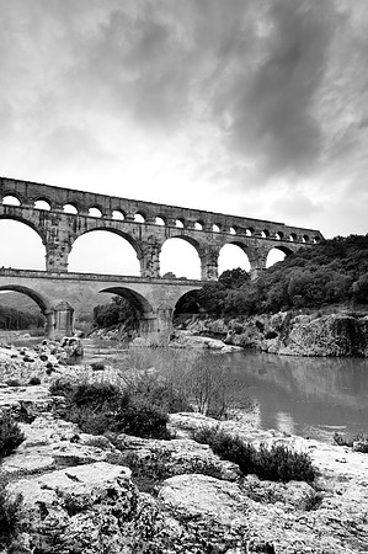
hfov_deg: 56.0
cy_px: 277
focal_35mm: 22
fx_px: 346
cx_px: 184
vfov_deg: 77.4
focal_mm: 15
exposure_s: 1/125
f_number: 5.6
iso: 200
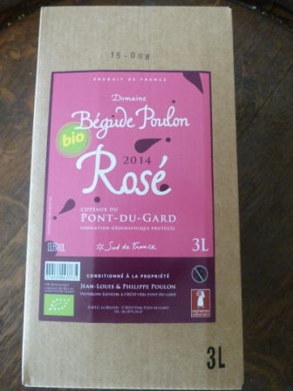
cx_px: 146
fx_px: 282
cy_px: 196
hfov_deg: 54.9
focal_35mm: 25
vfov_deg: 69.4
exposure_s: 1/25
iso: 400
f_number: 2.8
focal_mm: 4.5
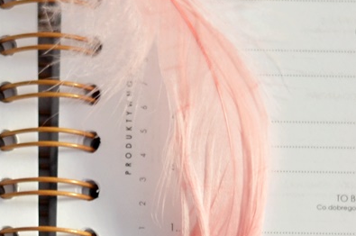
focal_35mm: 380
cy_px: 306
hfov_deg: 5.4
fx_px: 3752
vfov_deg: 3.6
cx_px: 58
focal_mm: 50
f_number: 1.8
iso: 250
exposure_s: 1/60
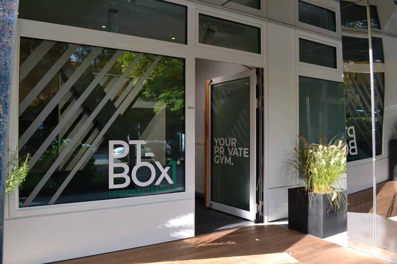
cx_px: 198
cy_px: 132
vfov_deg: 47.9
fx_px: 298
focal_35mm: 27
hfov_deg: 67.4
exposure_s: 1/125
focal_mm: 18
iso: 160
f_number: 5.6
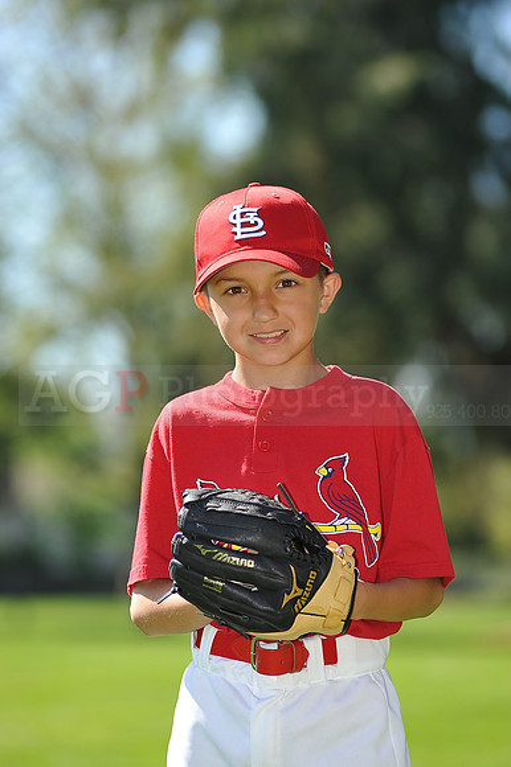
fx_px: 3837
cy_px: 384
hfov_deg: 7.6
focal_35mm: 180
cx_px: 256
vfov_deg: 11.4
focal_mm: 180
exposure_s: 1/640
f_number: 4.5
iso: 200
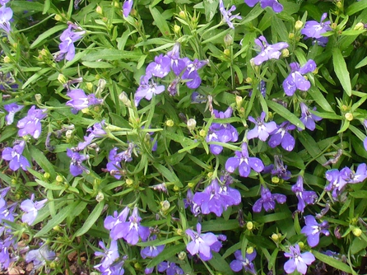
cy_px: 40
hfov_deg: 22.3
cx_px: 348
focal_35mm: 85
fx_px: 901
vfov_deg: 17.2
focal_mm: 6.1
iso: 80
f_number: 2.8
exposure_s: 1/80
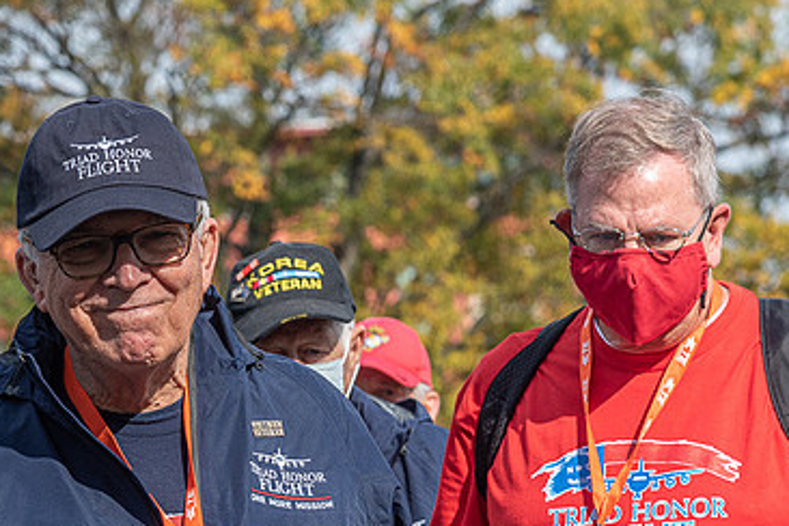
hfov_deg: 9.7
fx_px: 4624
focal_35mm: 211
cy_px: 466
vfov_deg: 6.5
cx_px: 185
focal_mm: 112
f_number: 8
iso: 500
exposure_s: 1/1000
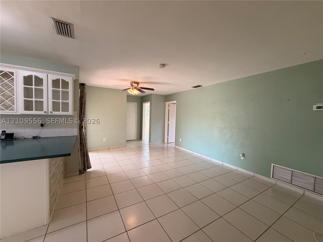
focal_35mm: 14
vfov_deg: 85.7
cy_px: 121
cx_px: 162
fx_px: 131
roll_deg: -0.9
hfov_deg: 102.1
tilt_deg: -2.7
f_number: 2.2
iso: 160
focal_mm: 2.22
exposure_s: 1/120
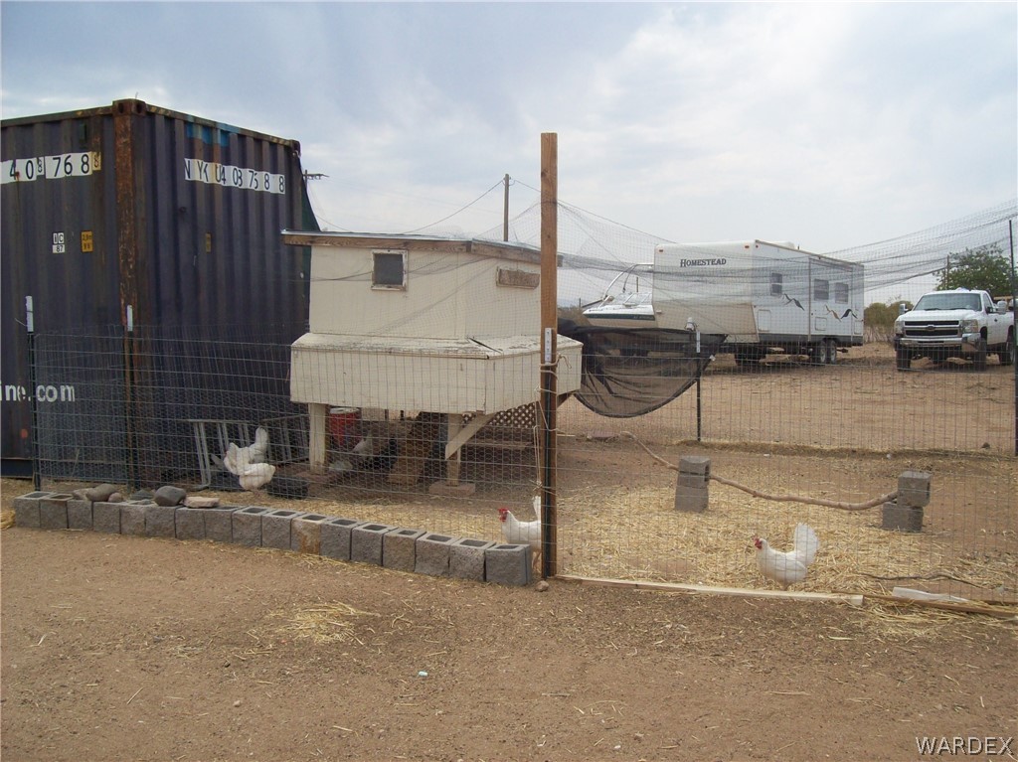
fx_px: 1058
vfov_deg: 39.6
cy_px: 381
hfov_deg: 51.4
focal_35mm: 36
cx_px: 509
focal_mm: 6
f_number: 4.8
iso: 80
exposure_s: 1/518
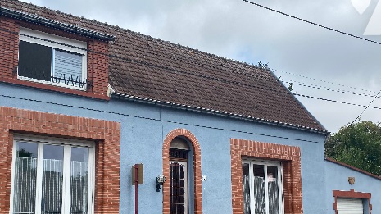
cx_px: 151
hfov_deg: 51.3
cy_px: 170
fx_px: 394
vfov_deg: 29.7
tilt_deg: +7.3
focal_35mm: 39
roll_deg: +1.0
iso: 32
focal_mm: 4.25
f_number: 1.8
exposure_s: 1/1522
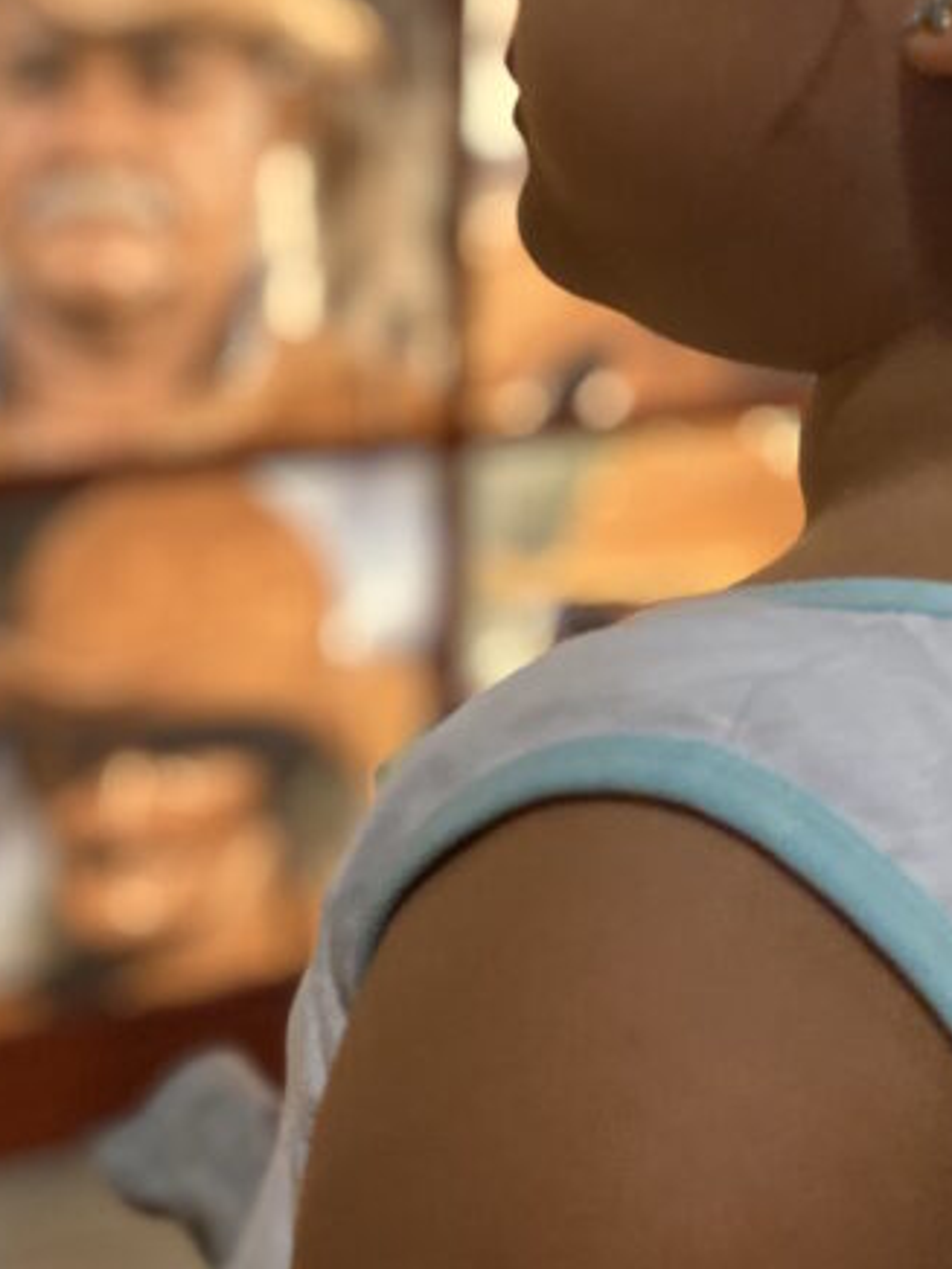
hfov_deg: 24.0
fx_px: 2237
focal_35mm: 61
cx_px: 402
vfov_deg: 31.7
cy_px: 573
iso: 640
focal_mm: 4.25
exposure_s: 1/40
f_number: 1.8
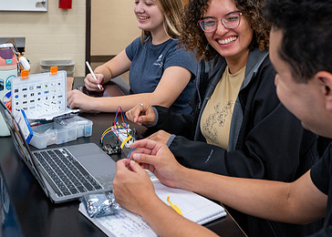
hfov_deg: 40.1
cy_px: 54
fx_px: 453
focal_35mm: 48
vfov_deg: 28.8
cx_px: 137
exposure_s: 1/160
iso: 500
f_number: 3.5
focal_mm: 24
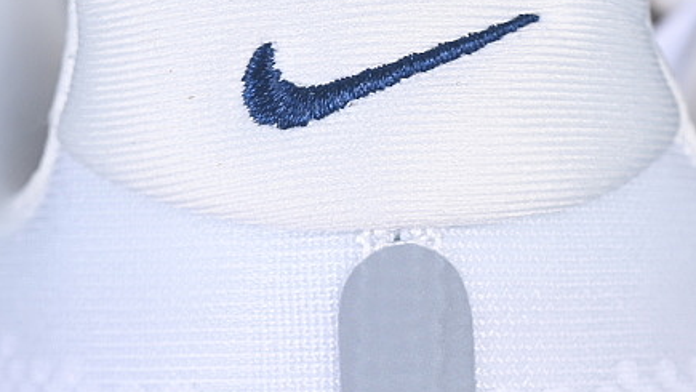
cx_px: 374
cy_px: 413
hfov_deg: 11.0
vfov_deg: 6.2
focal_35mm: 195
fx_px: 3600
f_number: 7.1
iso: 160
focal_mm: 50
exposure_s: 1/80
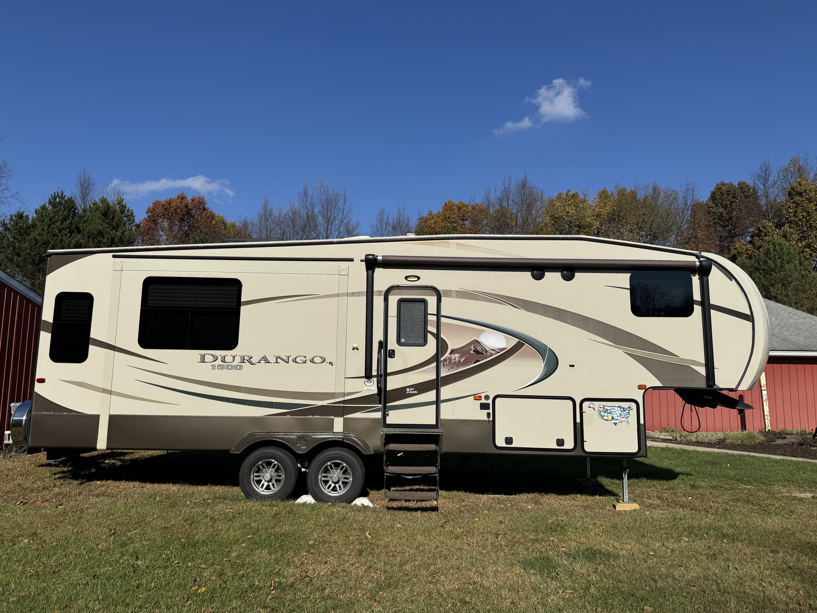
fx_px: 566
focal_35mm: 24
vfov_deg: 56.8
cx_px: 408
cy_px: 306
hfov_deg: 71.6
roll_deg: -1.1
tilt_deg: +6.2
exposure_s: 1/9009
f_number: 1.78
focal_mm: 6.76
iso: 80
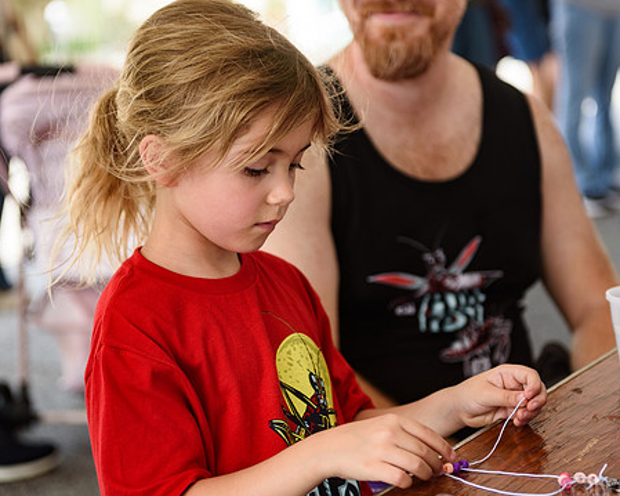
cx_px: 311
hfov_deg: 22.0
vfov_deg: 17.7
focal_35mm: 87
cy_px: 253
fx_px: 1596
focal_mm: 70
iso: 200
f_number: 5
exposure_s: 1/400
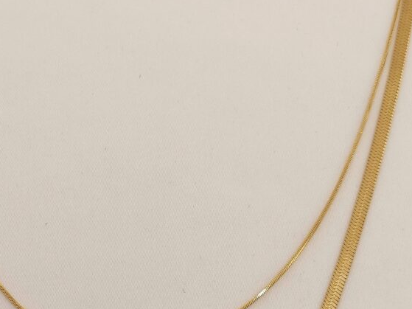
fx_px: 785
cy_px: 228
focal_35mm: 66
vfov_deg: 22.1
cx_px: 162
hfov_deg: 29.3
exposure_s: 1/50
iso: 100
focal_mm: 4.75
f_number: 1.8
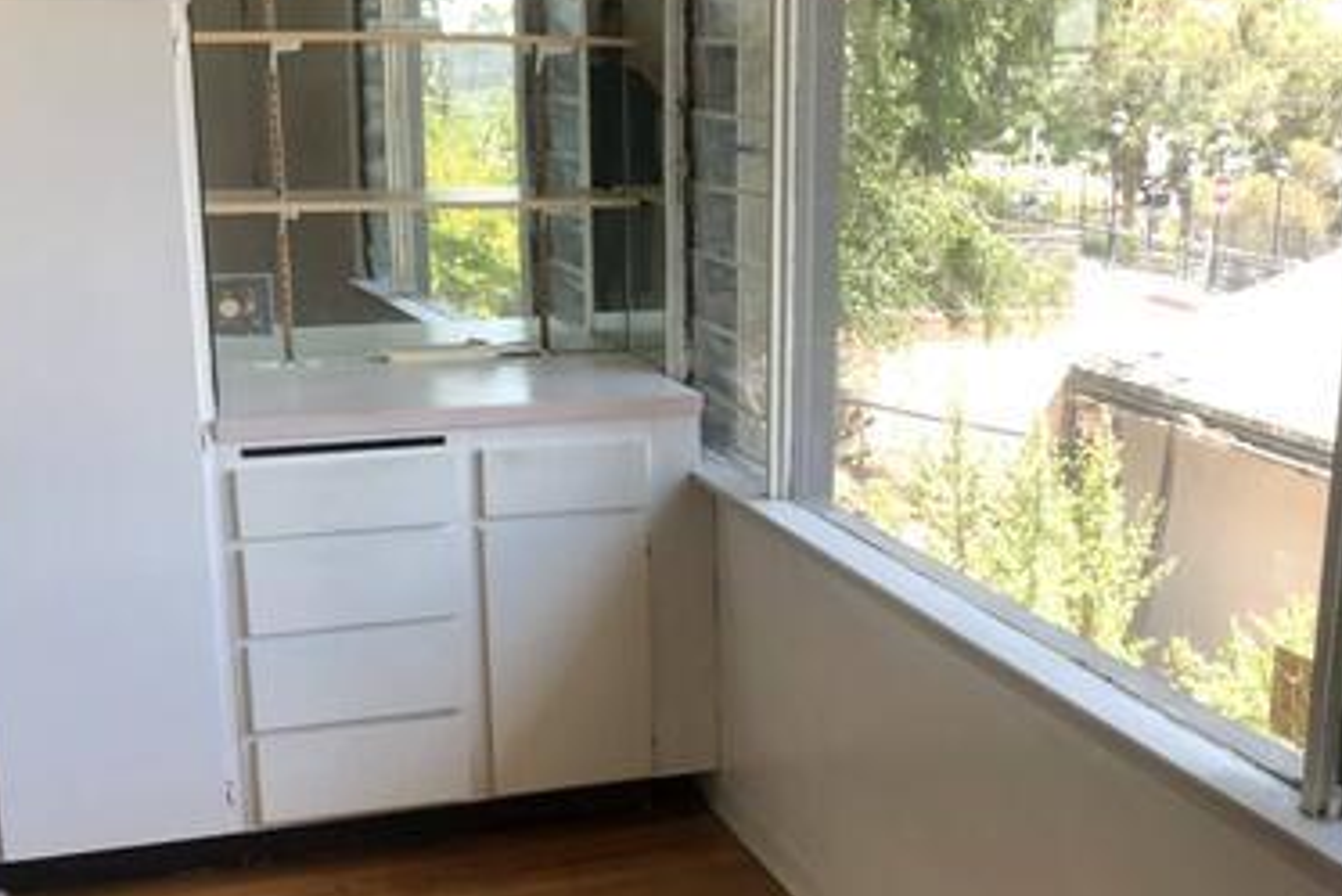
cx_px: 815
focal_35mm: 52
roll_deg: +0.1
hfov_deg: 38.0
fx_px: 1939
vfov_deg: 25.8
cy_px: 615
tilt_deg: -14.7
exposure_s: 1/120
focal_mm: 3.99
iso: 80
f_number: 1.8
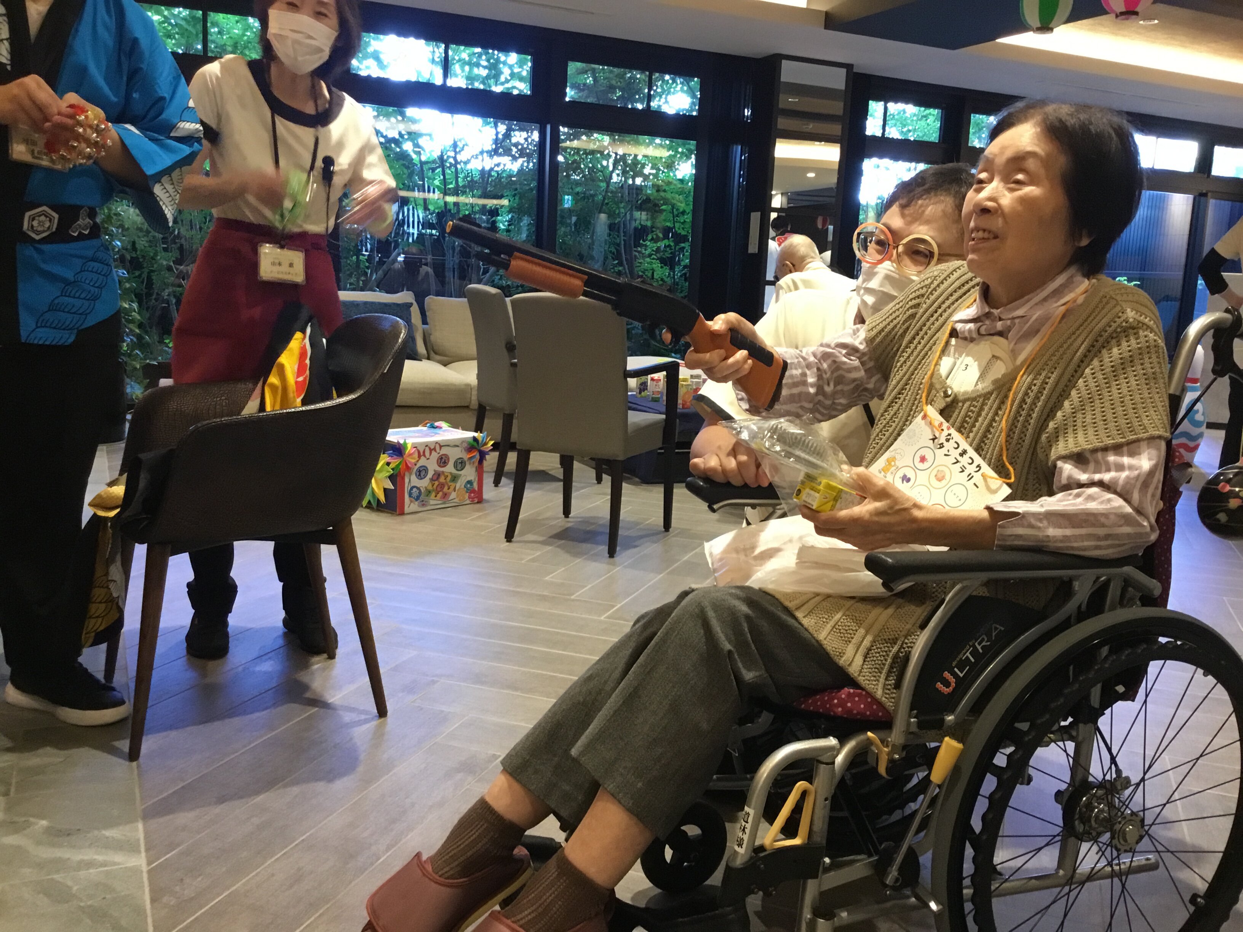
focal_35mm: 31
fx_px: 1113
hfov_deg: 58.4
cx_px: 622
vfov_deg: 45.4
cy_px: 466
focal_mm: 3.3
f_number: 2.4
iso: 125
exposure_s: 1/30
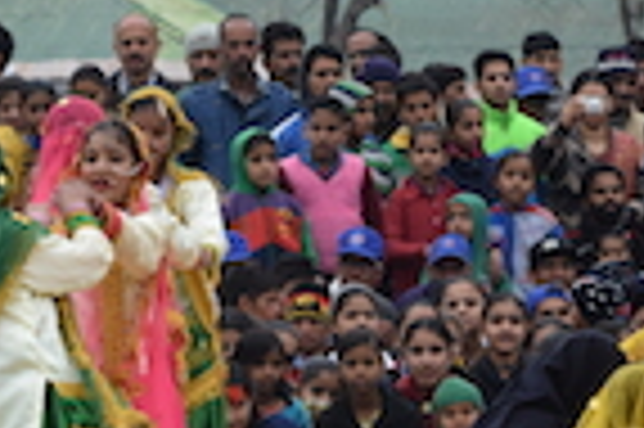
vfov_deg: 3.1
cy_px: 101
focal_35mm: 446
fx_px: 7965
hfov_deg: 4.6
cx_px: 158
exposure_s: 1/250
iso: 360
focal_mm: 85
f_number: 8
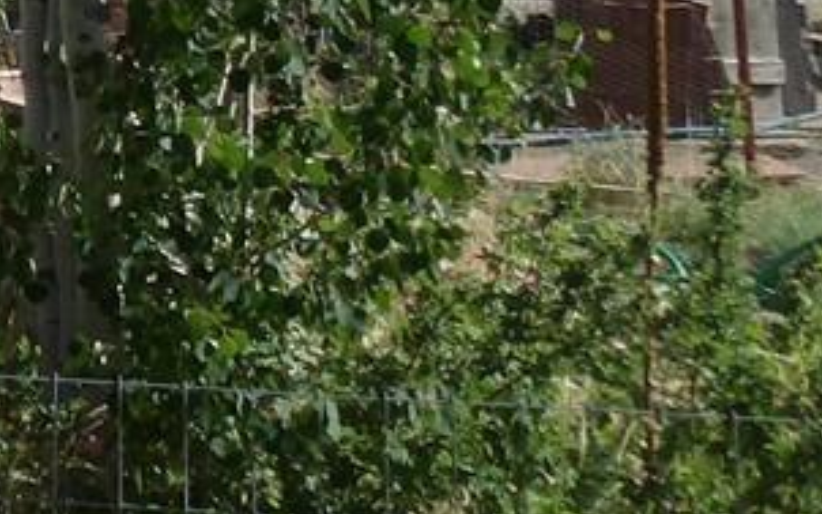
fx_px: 2891
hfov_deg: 13.9
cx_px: -768
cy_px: -481
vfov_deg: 9.6
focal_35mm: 129
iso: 100
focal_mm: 4.2
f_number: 4.1
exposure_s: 1/713
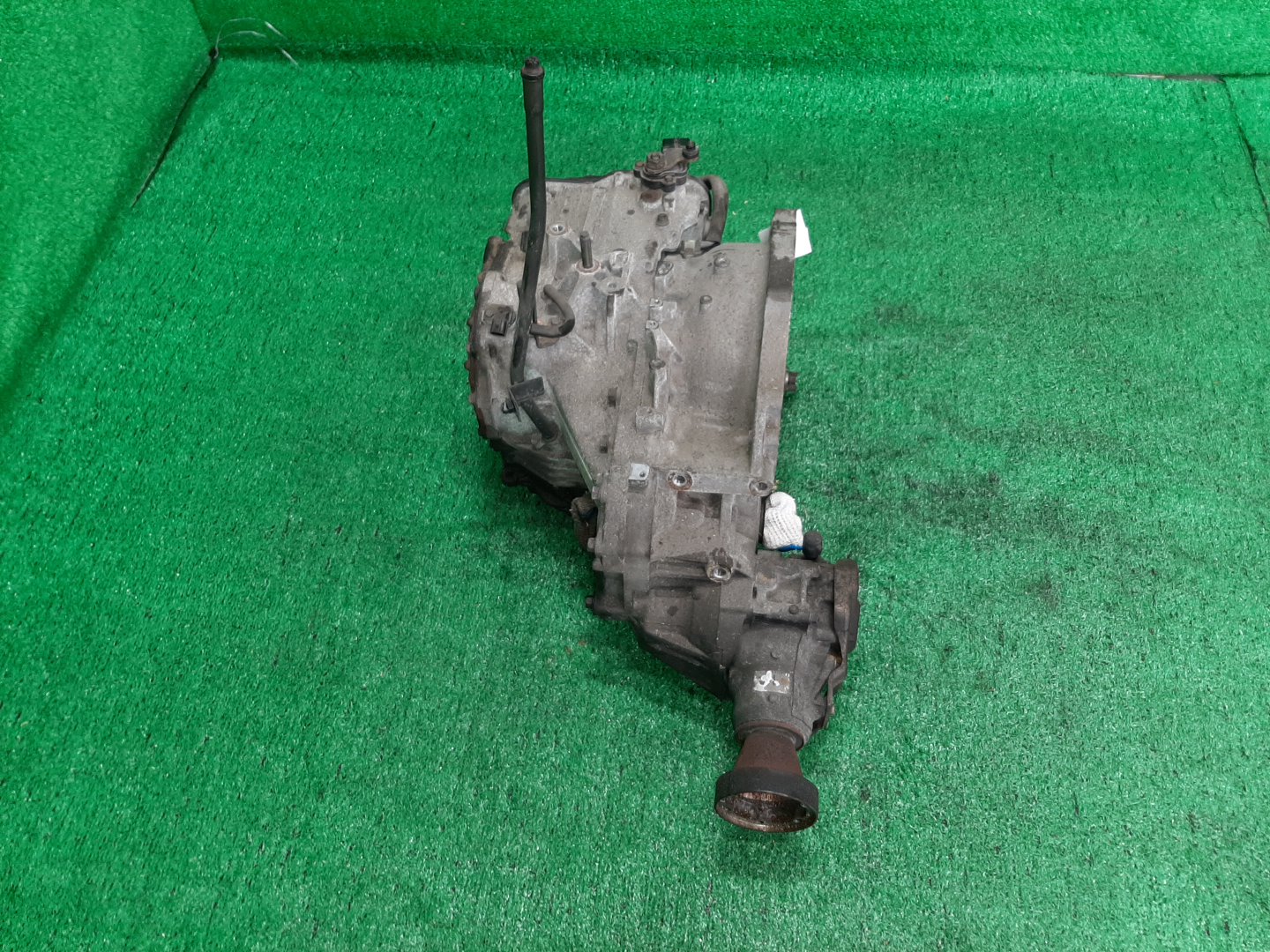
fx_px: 954
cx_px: 635
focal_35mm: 26
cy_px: 476
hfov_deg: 67.3
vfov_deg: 53.1
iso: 107
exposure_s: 1/50
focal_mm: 3.93
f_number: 1.7
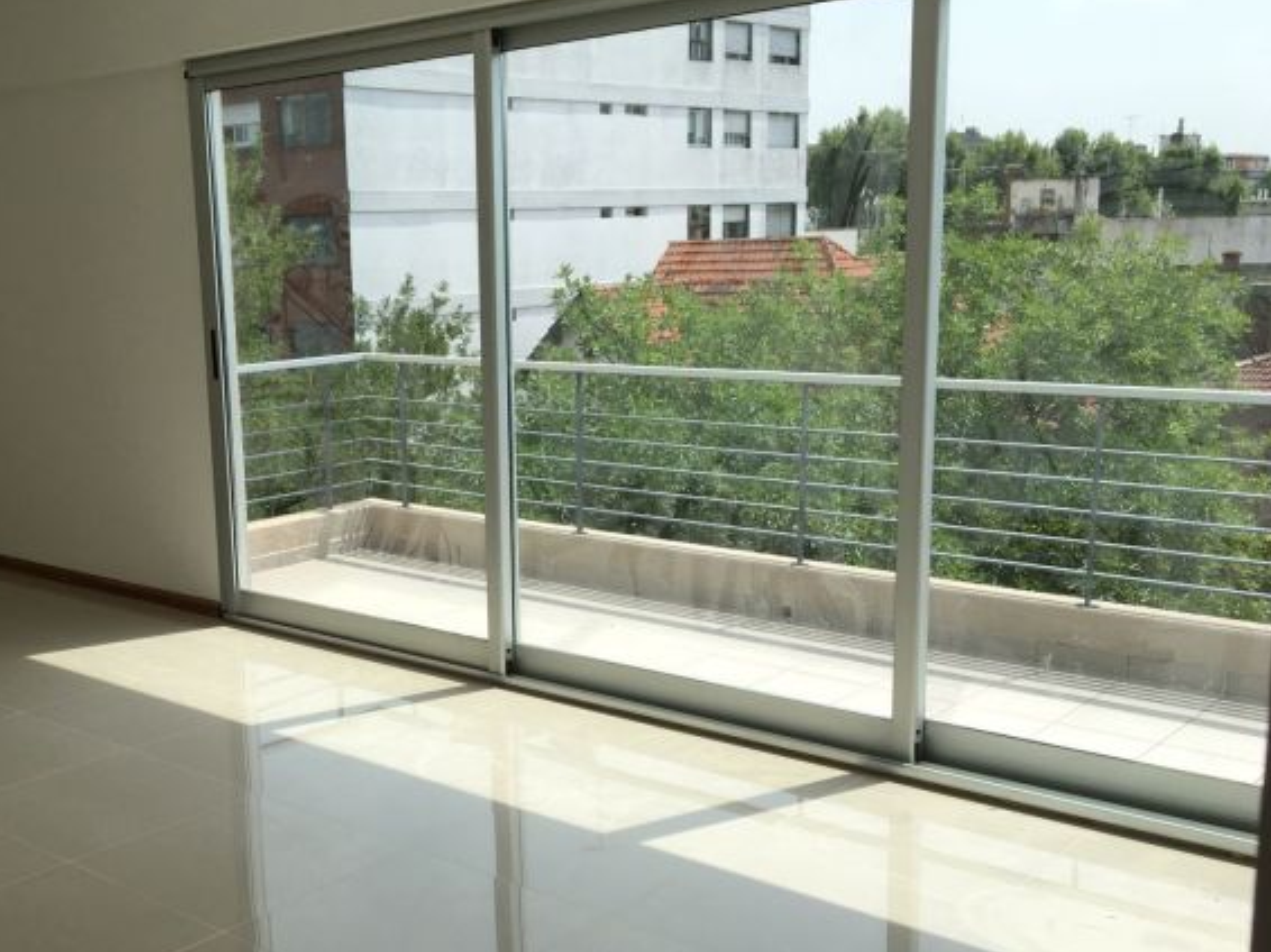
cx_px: 413
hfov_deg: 45.0
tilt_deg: -11.2
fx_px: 1505
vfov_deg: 35.0
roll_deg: +1.9
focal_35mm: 41
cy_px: 555
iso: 25
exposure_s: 1/1241
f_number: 2.2
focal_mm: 4.15
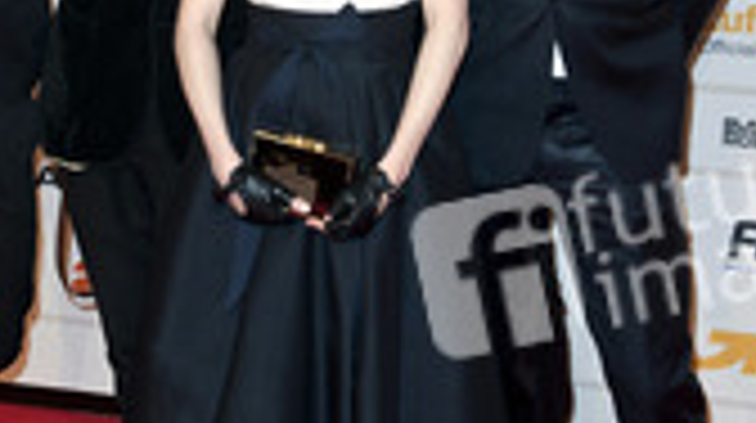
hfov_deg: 22.4
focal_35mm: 95
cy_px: 27
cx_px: 236
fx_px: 1902
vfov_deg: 12.6
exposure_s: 1/250
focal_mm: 38
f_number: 5.6
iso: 800
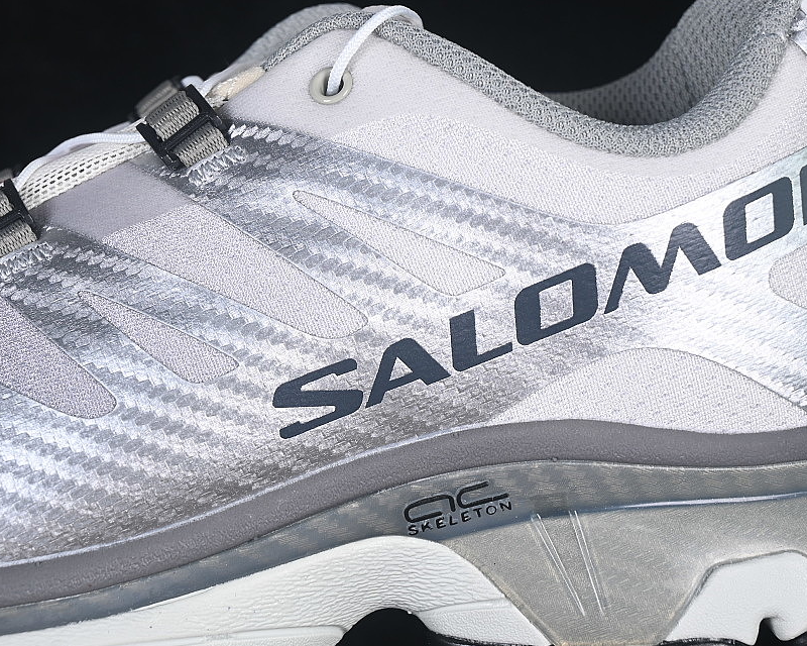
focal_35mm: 95
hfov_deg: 20.1
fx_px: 2269
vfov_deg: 16.2
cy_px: 346
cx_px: 298
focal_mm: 50
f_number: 7.1
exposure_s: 1/80
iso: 160
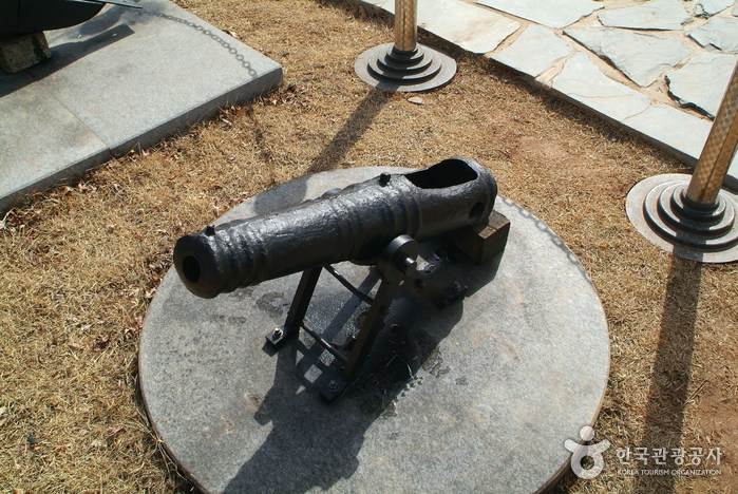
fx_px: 616
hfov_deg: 61.9
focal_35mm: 30
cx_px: 369
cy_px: 247
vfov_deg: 43.7
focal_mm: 20
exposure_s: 1/350
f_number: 9.5
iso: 400
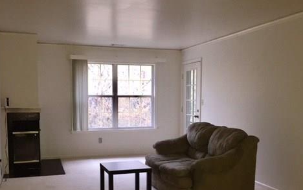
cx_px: 150
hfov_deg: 47.2
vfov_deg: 30.2
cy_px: 134
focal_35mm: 42
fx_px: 347
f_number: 2.2
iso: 160
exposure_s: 1/24
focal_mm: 4.15
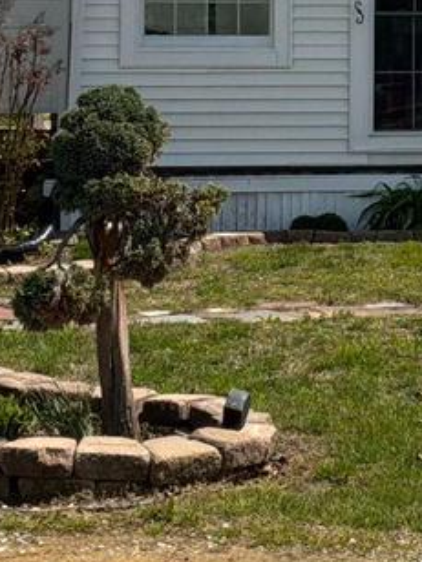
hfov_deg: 11.2
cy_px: -40
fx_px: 2129
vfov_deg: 14.7
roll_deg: +0.4
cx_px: 455
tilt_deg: +1.0
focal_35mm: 131
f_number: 1.8
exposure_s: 1/2959
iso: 25
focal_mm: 3
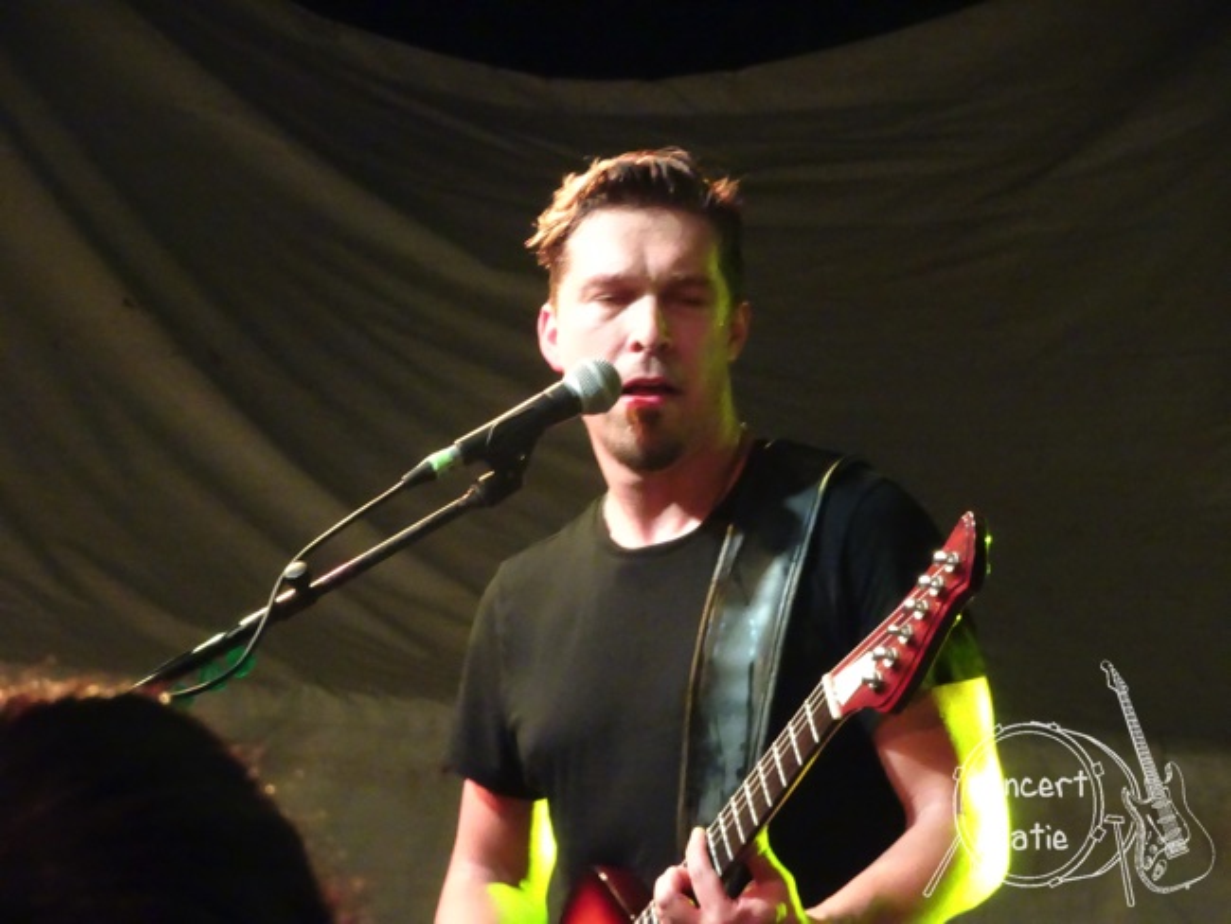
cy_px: 462
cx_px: 616
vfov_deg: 6.0
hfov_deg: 8.0
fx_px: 8787
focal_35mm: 247
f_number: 7.1
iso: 2500
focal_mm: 42.14
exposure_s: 1/40
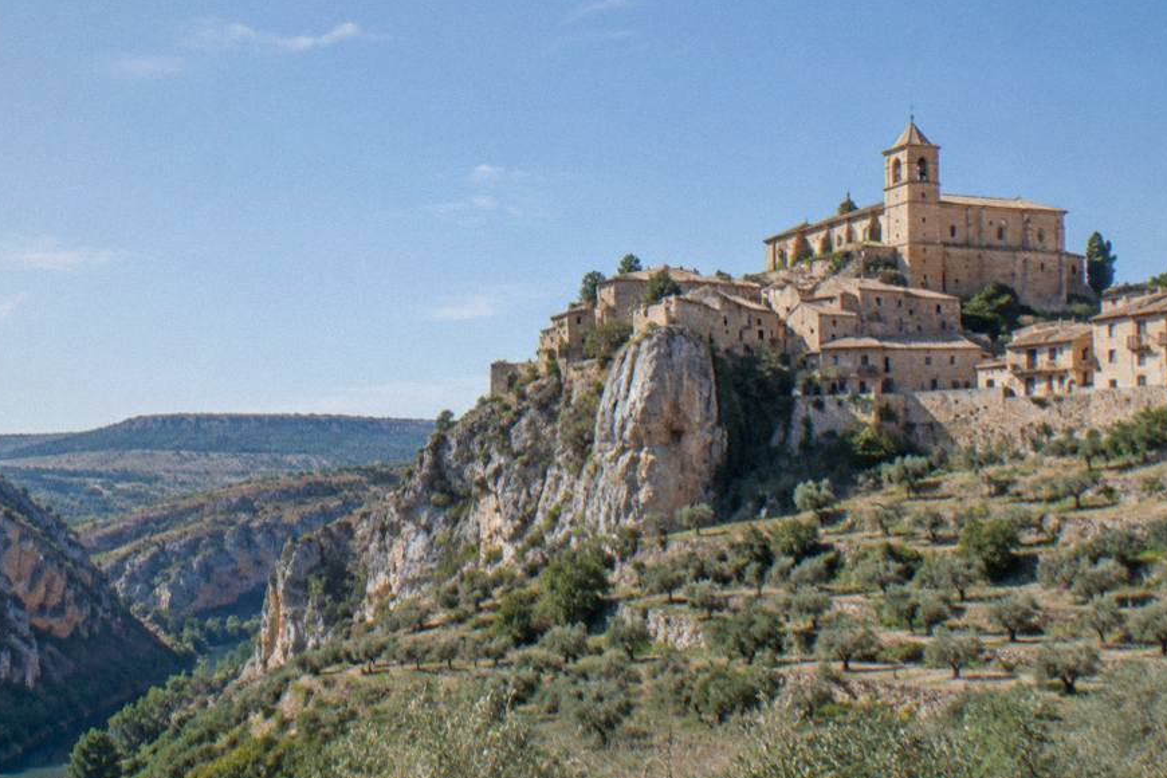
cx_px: 545
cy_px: 440
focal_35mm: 54
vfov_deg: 25.0
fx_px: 1750
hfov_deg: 36.9
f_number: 7.1
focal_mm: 47
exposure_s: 1/640
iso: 500
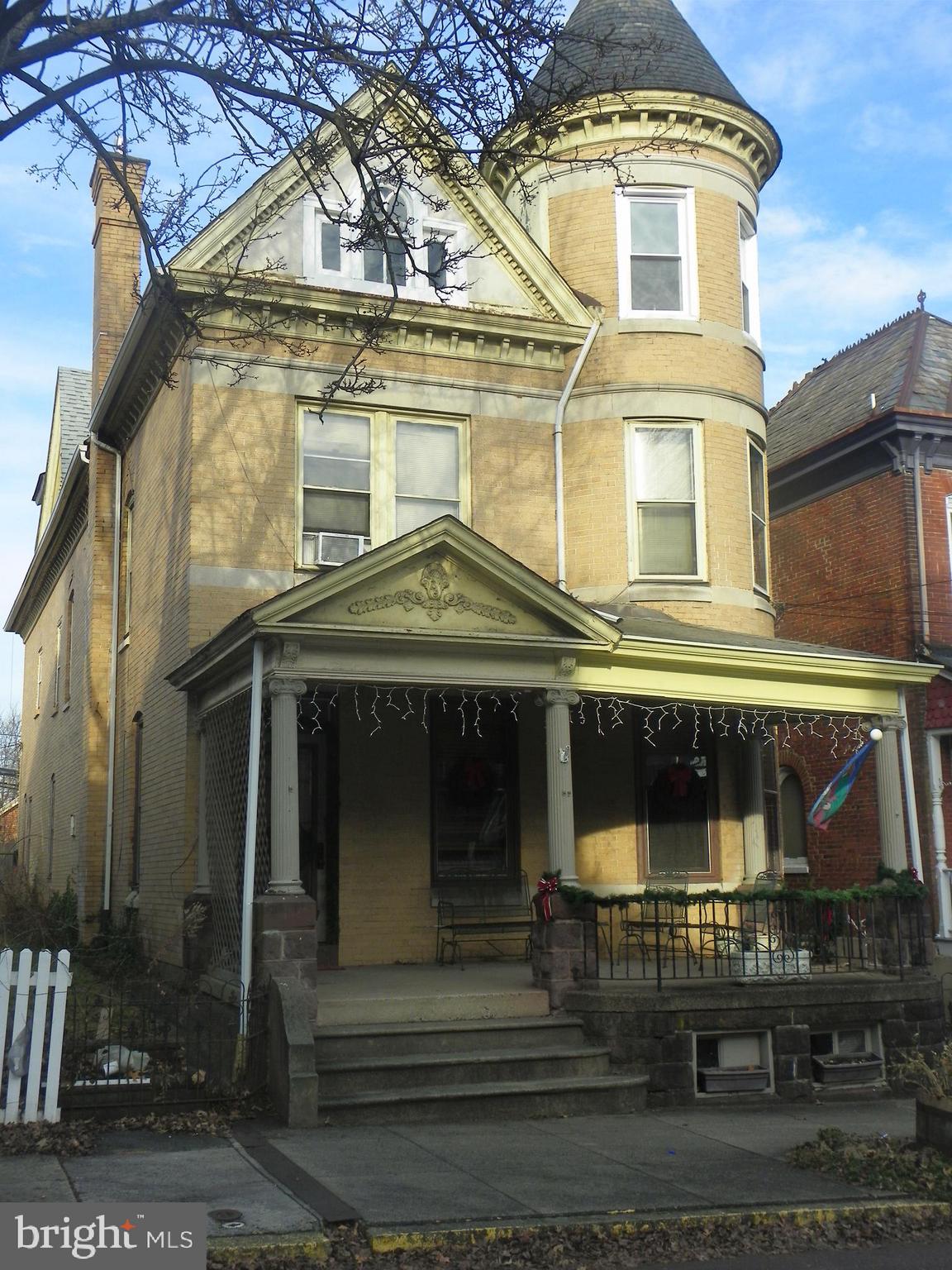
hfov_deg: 35.1
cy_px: 635
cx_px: 476
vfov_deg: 45.8
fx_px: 1503
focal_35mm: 41
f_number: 4
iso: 64
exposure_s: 1/200
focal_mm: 7.3
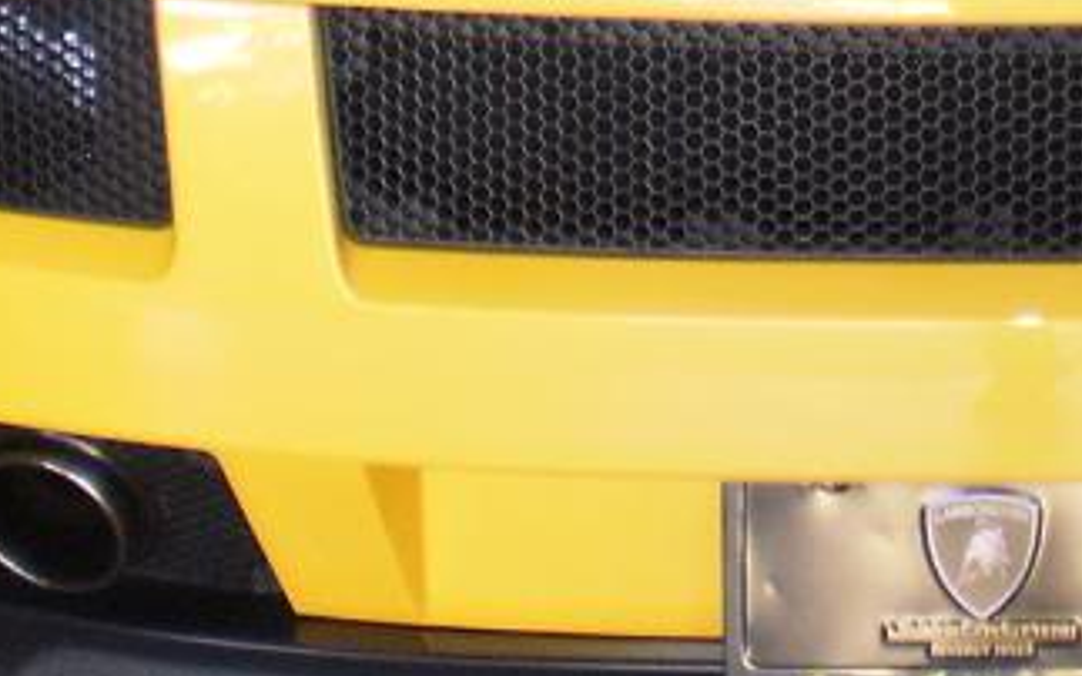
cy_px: -482
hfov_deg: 16.8
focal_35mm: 121
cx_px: 1162
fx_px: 3569
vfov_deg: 10.3
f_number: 3.1
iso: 125
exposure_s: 1/30
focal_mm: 6.3
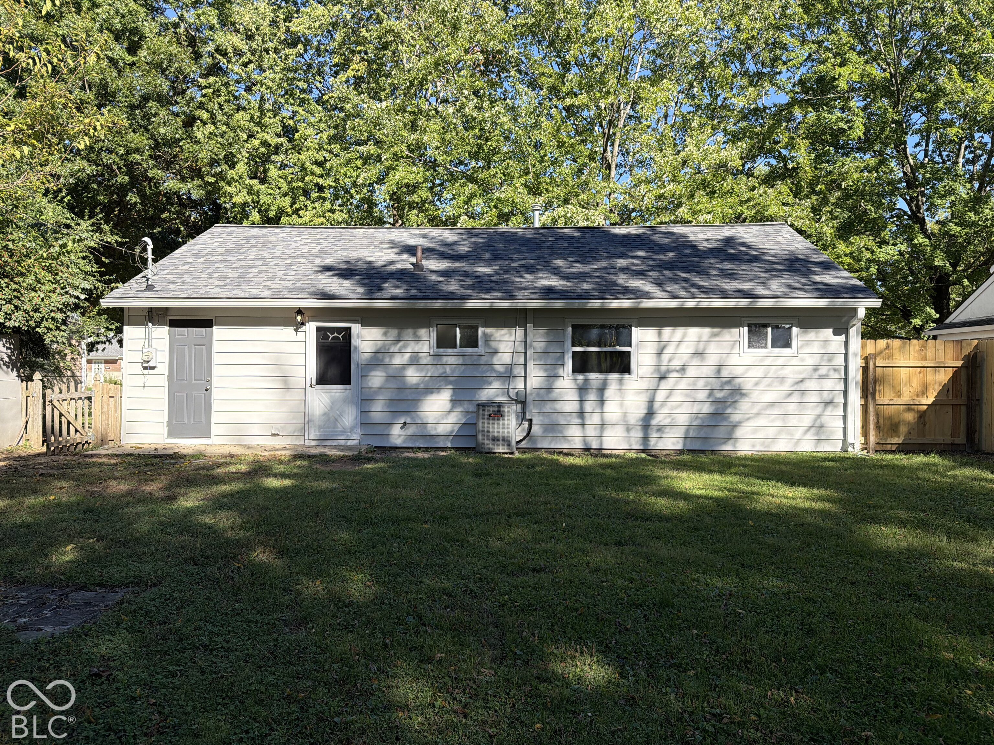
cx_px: 497
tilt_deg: -0.7
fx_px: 689
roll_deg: +0.2
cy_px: 372
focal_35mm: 24
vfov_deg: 56.8
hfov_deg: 71.6
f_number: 1.78
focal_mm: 6.76
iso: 80
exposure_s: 1/2000
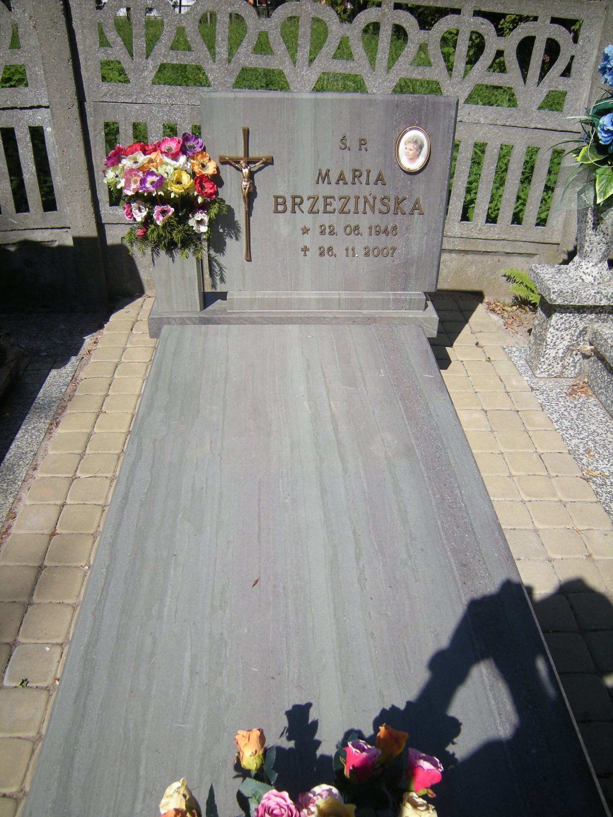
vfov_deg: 63.4
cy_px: 408
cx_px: 306
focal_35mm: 28
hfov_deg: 49.7
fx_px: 661
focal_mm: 4.7
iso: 64
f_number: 5.6
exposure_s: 1/272
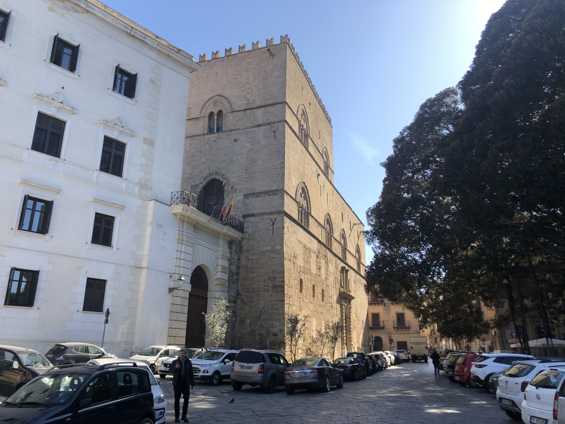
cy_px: 212
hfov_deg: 63.4
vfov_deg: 49.7
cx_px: 282
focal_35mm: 28
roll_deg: +0.3
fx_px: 457
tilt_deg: +17.4
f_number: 1.8
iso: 20
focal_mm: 4
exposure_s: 1/1091
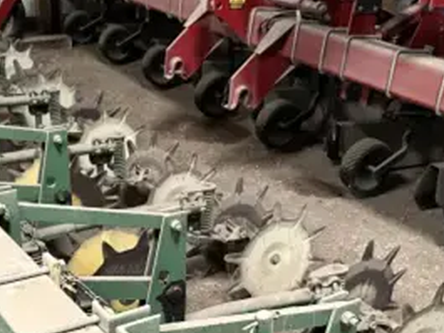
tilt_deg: -31.3
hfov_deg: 33.0
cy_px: 318
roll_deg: -0.5
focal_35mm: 58
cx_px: 161
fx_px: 744
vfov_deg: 24.3
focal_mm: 6.86
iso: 1000
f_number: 1.78
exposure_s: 1/57
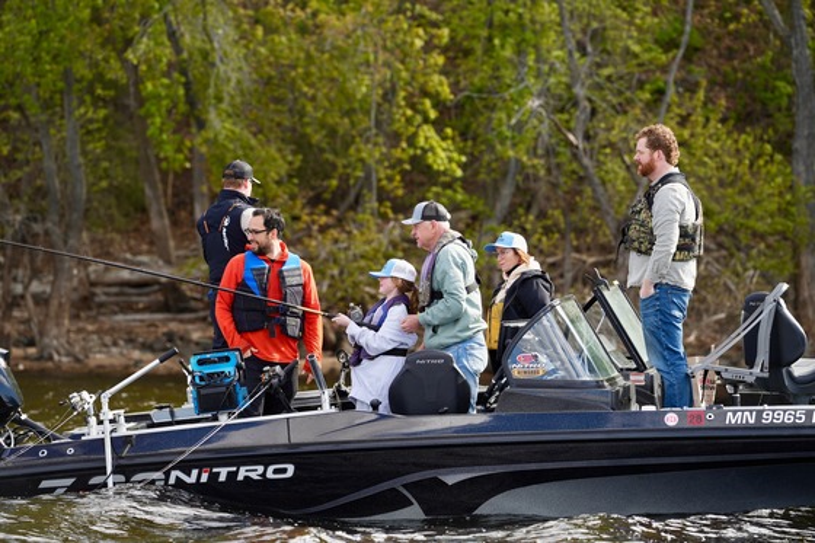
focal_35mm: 187
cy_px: 272
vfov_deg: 7.3
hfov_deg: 11.0
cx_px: 408
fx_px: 4234
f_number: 4.5
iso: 125
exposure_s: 1/320
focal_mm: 187.1
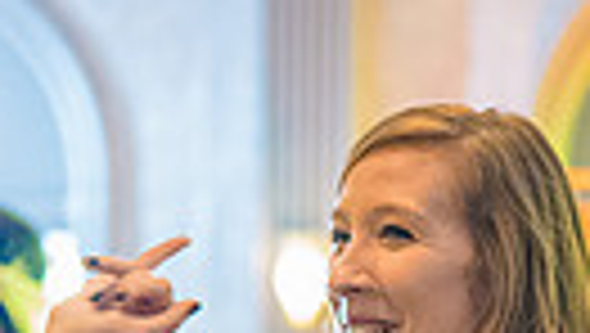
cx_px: 329
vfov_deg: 7.2
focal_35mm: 162
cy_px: 677
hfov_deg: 13.3
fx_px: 2537
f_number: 1.4
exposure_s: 1/50
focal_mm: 35
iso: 6400
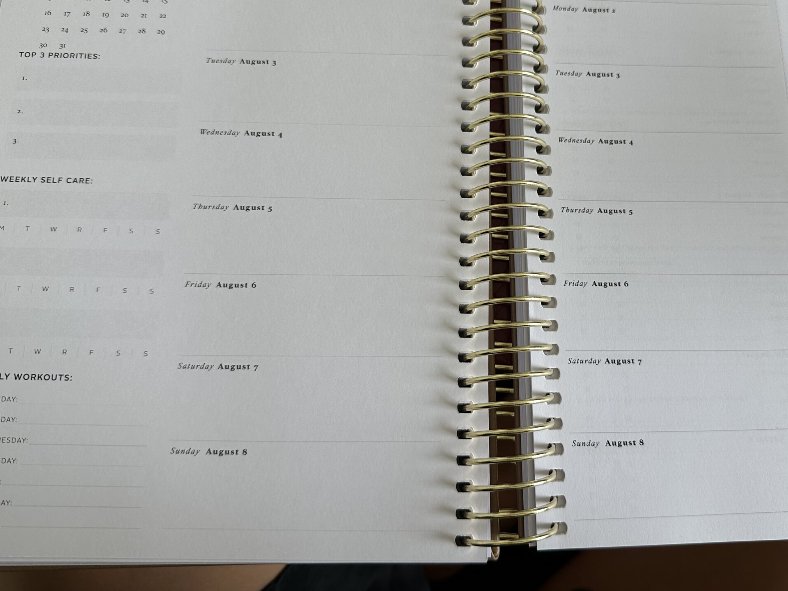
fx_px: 728
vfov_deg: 43.8
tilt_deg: -74.3
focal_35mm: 32
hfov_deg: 56.4
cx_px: 474
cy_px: 218
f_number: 1.78
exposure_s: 1/286
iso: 80
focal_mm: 6.86
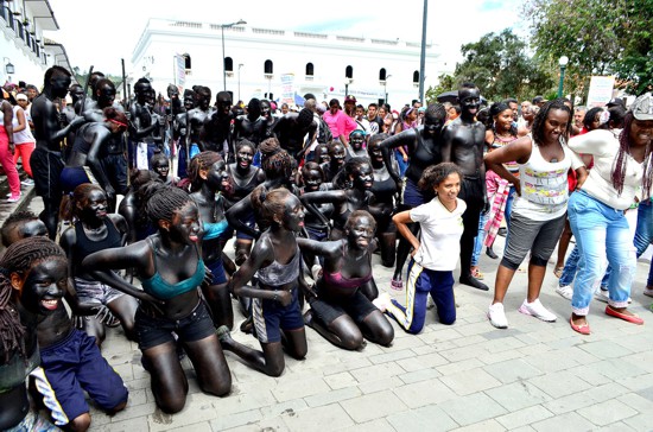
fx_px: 489
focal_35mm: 27
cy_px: 216
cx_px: 326
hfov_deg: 67.5
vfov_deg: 47.7
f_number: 5.6
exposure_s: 1/250
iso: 100
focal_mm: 18
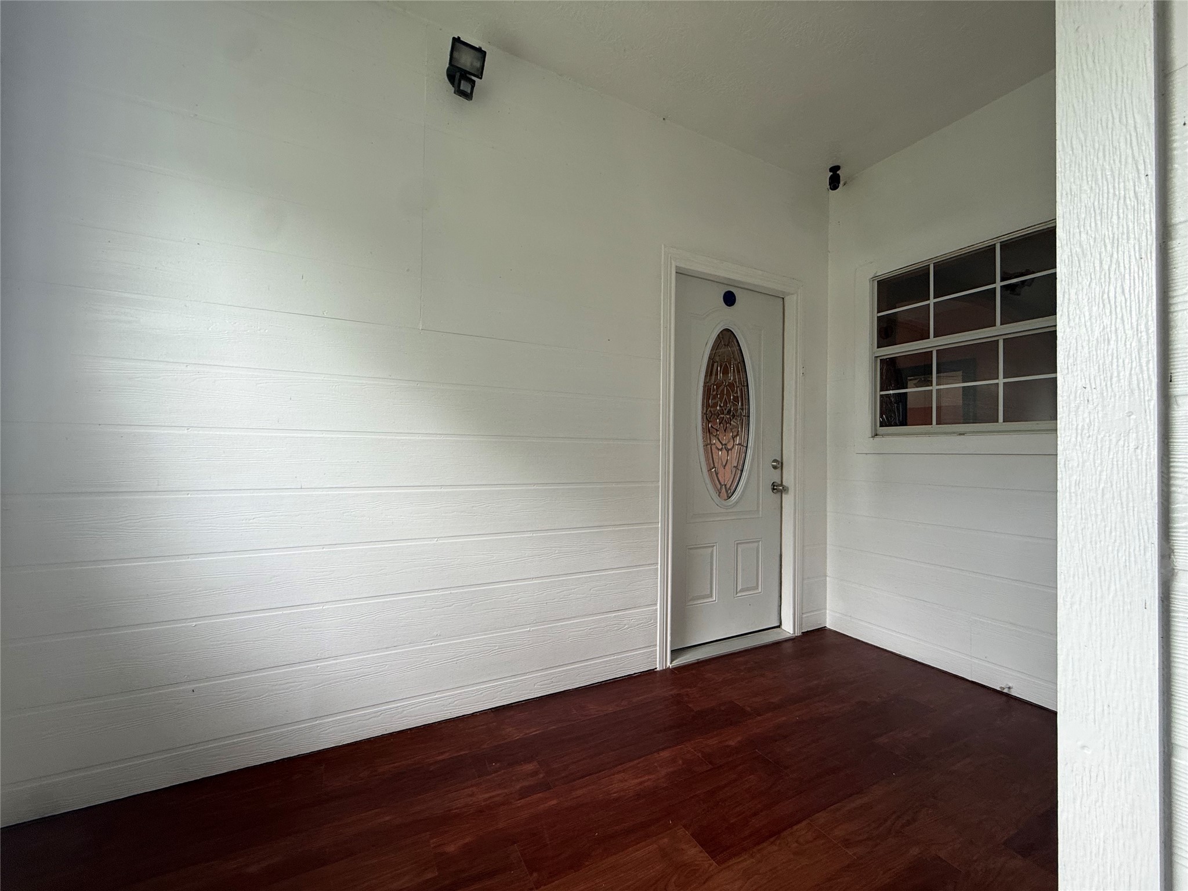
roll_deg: -1.0
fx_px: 480
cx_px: 594
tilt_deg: +0.1
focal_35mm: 14
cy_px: 446
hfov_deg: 102.1
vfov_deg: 85.7
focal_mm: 2.22
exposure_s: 1/99
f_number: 2.2
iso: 80
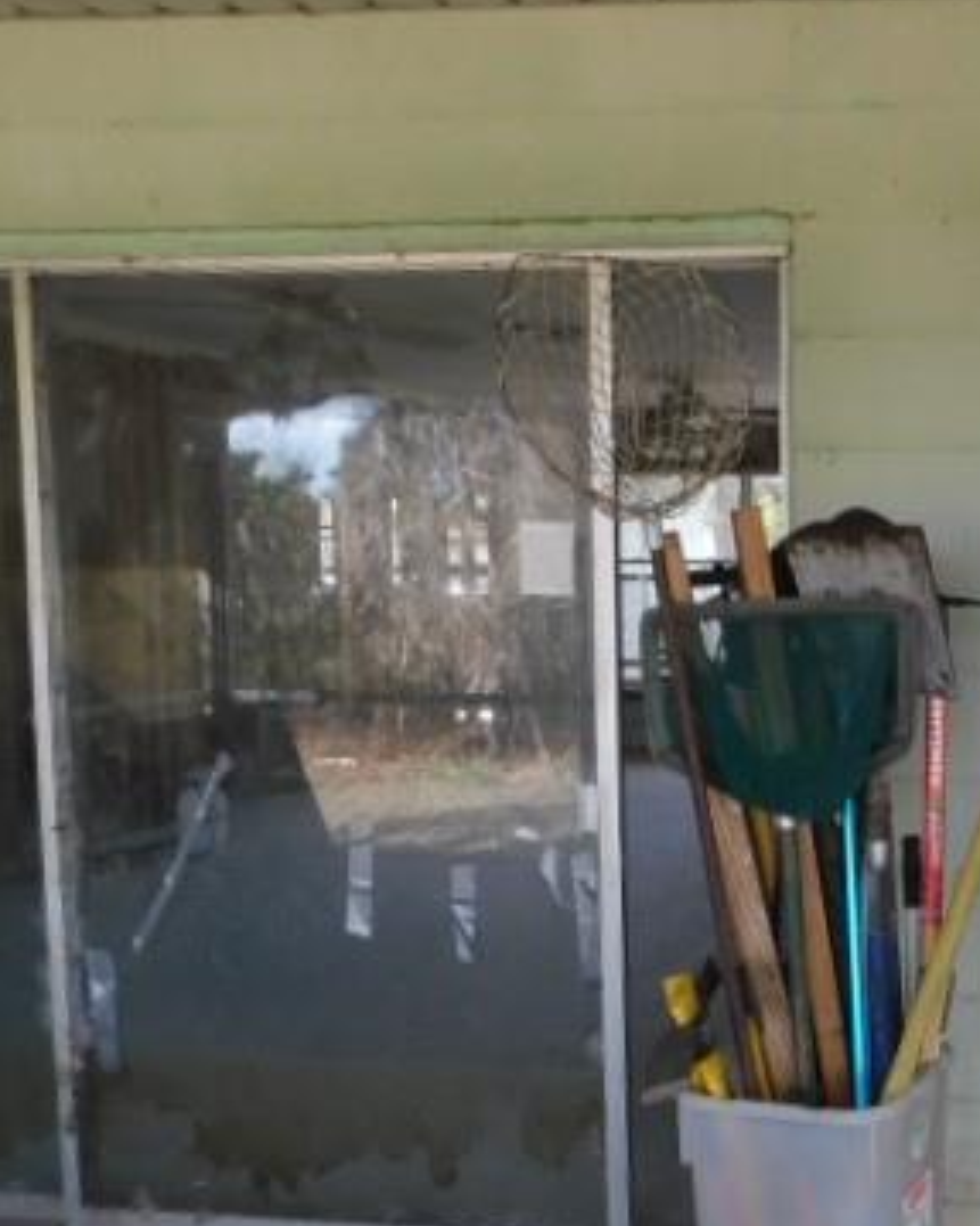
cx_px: 1089
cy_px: 690
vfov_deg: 45.7
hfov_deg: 32.6
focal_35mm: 40
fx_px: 1451
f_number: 3
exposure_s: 1/60
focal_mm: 4
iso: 125
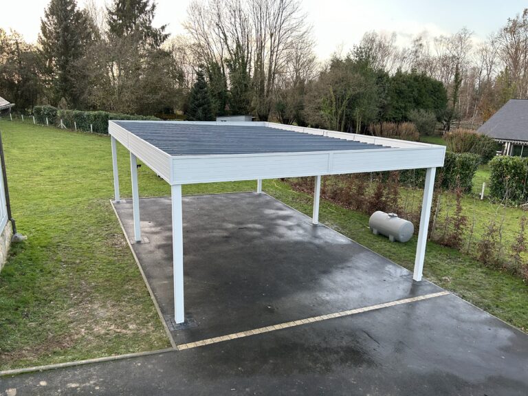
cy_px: 198
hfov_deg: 67.3
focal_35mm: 26
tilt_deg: -12.8
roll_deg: -1.6
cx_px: 264
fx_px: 397
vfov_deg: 53.1
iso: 100
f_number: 1.5
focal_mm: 5.7
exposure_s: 1/121
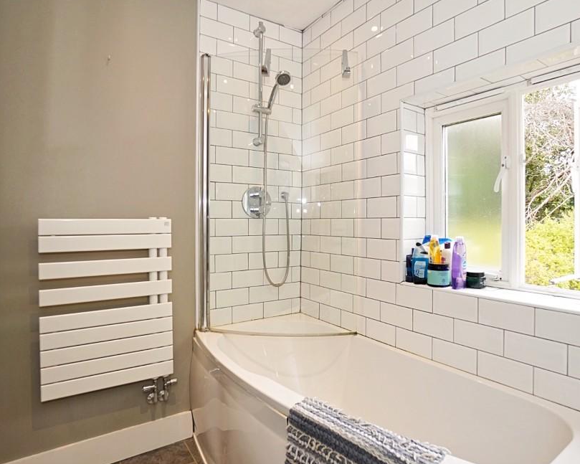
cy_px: 240
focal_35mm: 19
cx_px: 319
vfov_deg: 70.8
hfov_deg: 83.0
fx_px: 326
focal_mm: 11
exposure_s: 1/160
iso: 640
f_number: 4
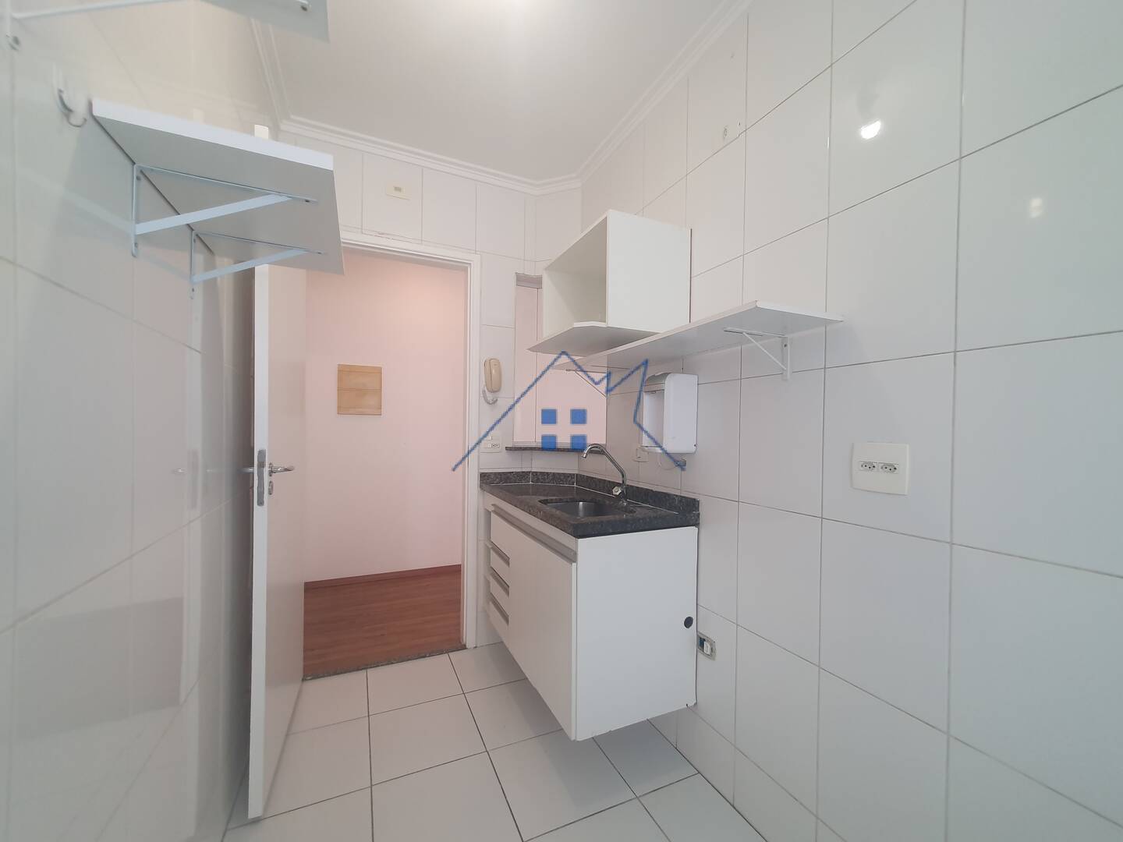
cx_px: 562
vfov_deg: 89.9
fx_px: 422
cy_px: 421
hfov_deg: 106.2
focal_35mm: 13
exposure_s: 1/60
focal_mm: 1.8
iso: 160
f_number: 2.2
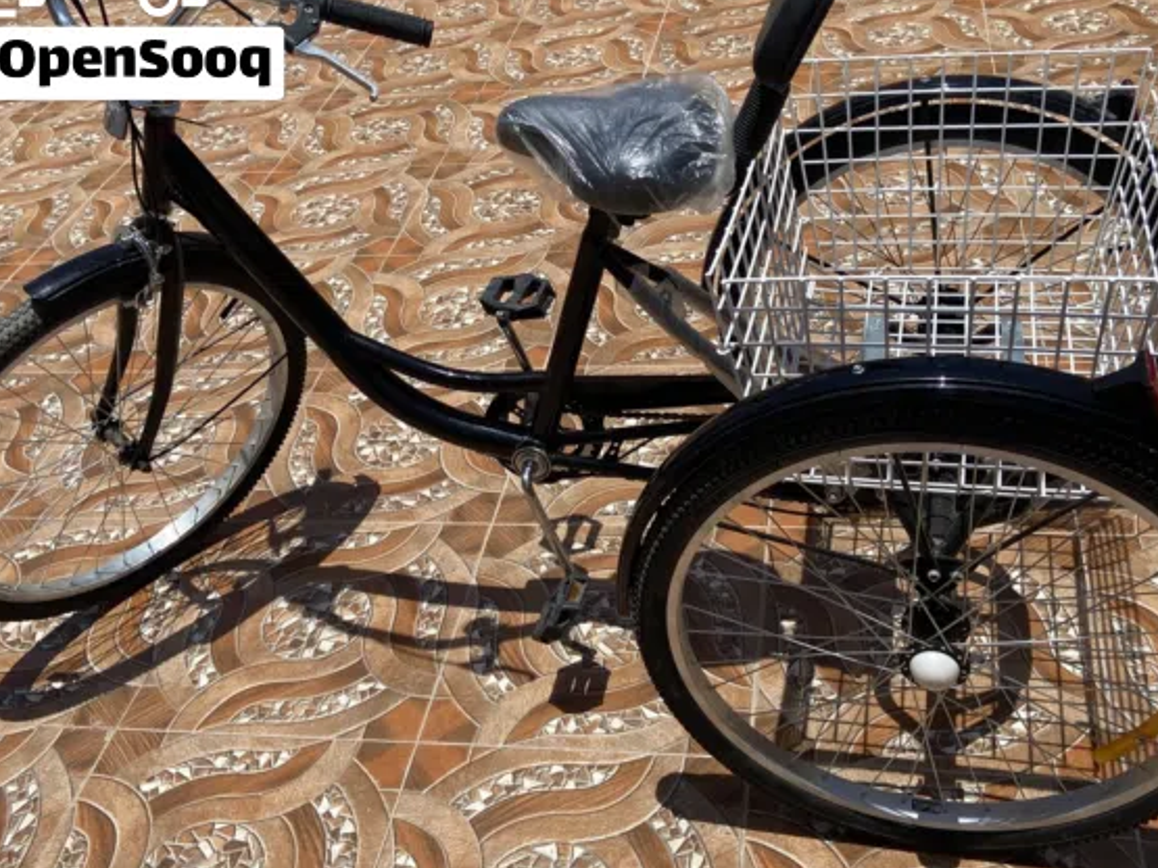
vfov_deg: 46.7
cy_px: 401
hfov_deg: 60.0
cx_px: 599
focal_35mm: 30
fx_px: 1003
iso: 32
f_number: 1.8
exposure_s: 1/4808
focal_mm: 4.25
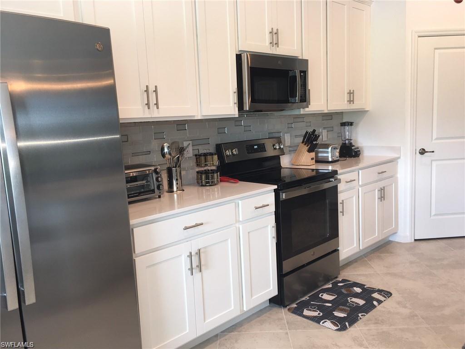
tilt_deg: -7.7
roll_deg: +2.6
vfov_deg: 48.2
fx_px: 390
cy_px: 174
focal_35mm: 29
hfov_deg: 61.7
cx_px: 232
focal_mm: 4.15
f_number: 2.2
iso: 32
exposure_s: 1/30
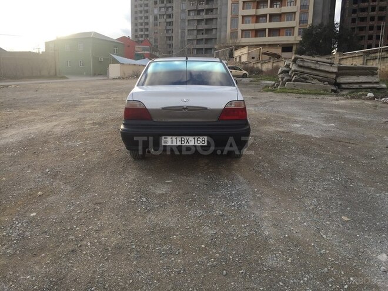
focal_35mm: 29
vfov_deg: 48.2
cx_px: 194
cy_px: 146
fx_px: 325
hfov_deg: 61.7
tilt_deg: -10.0
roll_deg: -1.6
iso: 32
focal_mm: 4.15
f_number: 2.2
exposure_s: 1/380
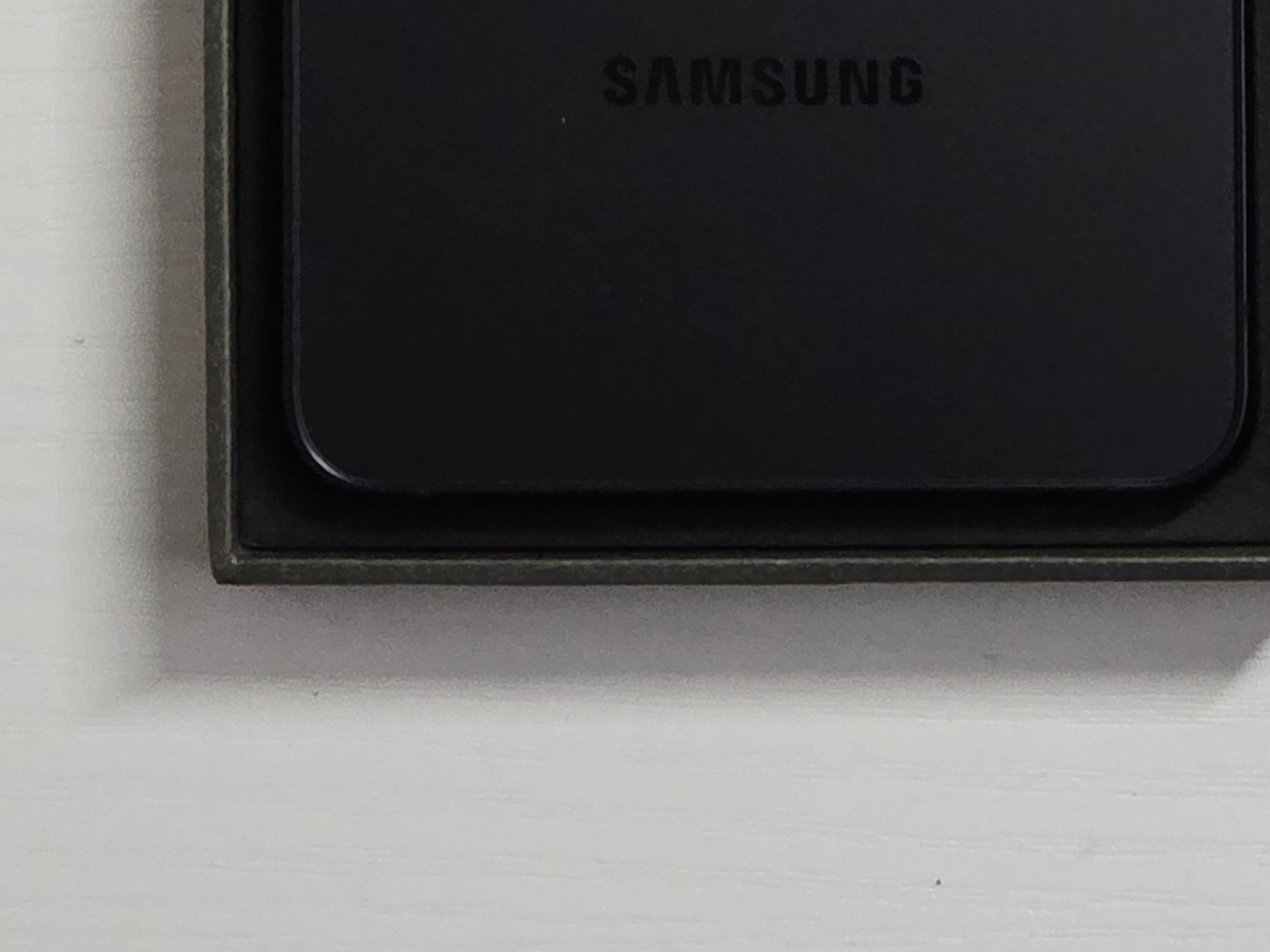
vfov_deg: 6.3
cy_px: -525
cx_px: 1455
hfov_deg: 8.4
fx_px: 8546
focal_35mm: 233
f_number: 2.4
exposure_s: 1/120
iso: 160
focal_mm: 7
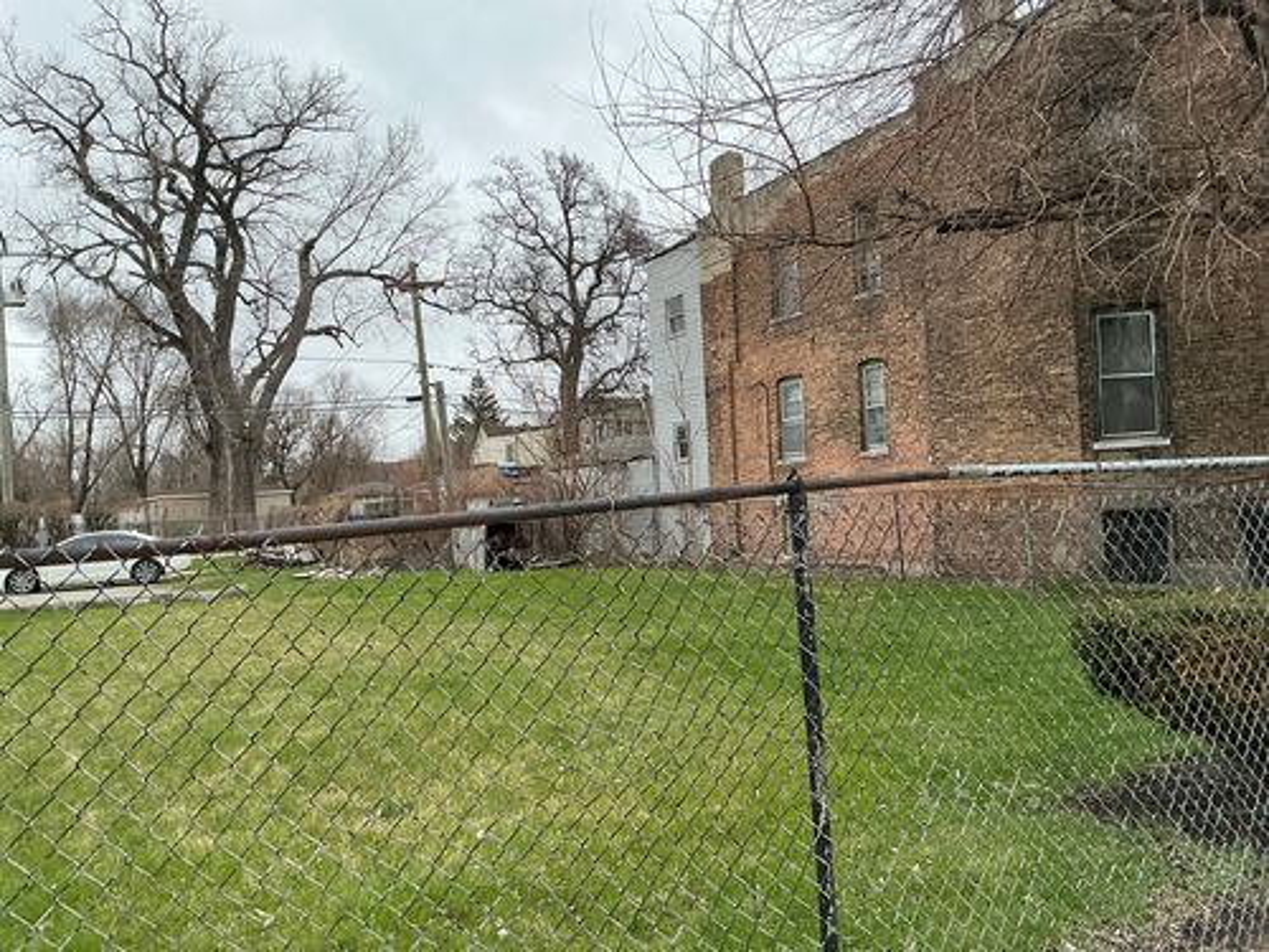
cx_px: 634
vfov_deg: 49.7
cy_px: 476
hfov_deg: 63.4
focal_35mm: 28
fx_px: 1026
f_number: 1.8
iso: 25
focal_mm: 3
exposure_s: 1/781
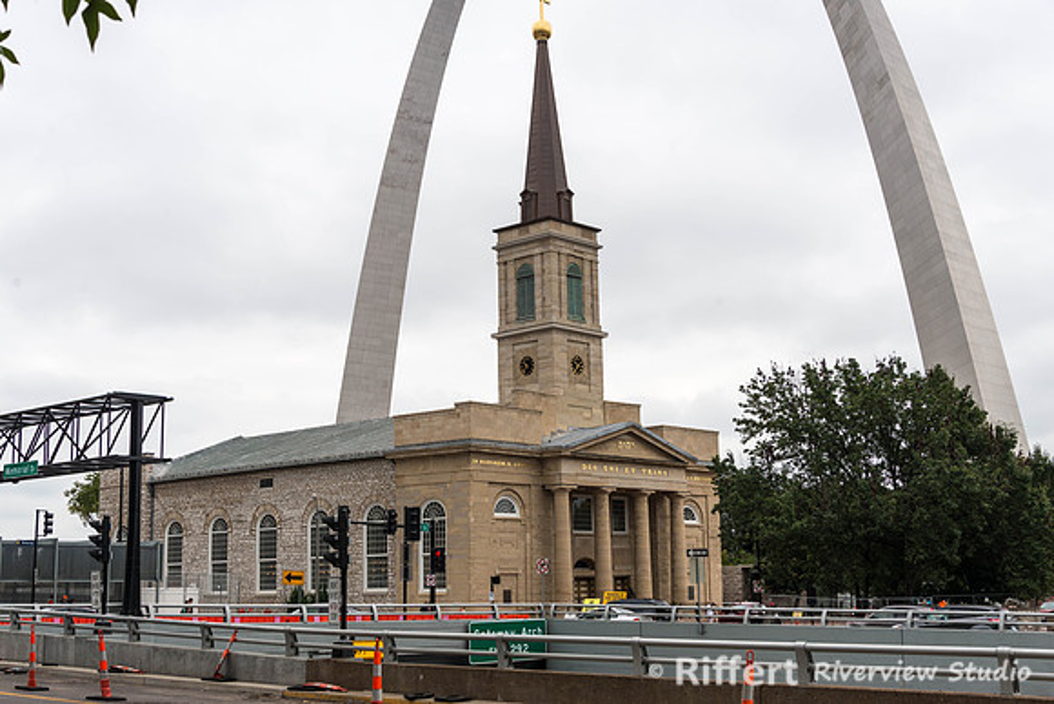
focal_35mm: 45
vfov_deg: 29.6
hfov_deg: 43.2
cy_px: 352
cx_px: 527
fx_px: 1332
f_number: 8
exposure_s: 1/200
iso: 100
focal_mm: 45
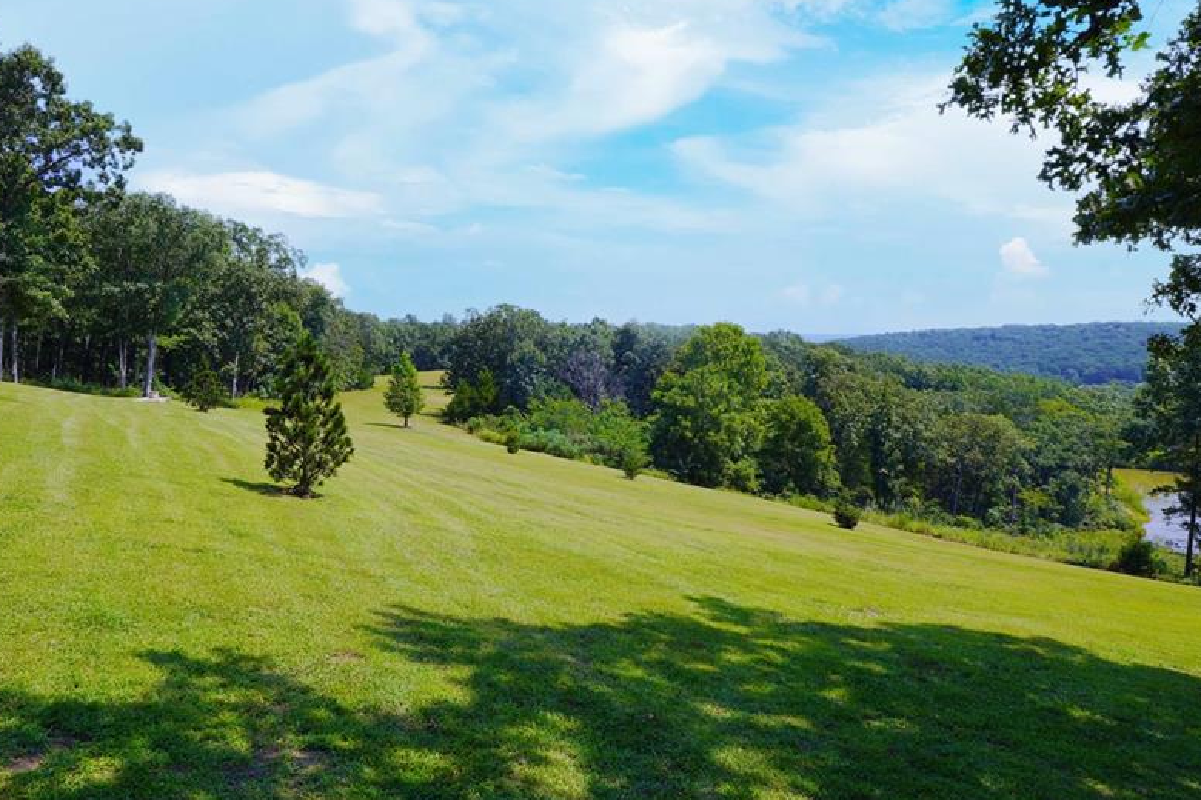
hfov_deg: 79.4
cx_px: 568
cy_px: 354
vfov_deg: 57.8
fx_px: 722
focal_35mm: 22
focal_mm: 11
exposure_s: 1/160
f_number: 10
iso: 100
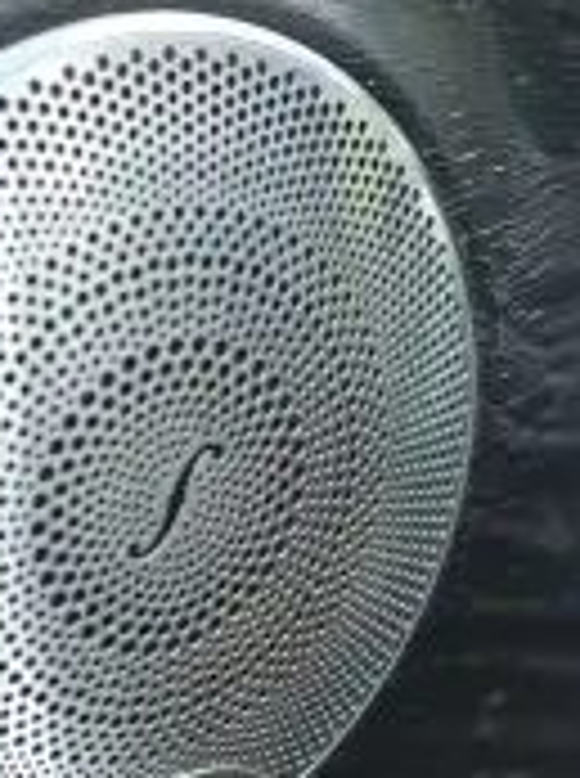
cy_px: 432
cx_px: 22
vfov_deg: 26.7
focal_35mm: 73
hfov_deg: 19.6
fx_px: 1637
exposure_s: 1/131
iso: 50
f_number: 1.4
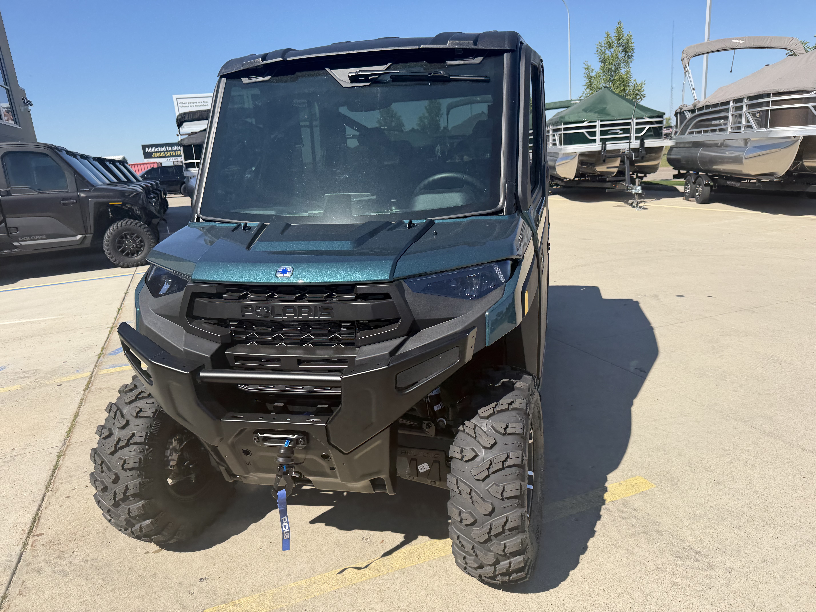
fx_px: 566
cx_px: 408
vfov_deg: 56.8
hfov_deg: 71.6
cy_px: 306
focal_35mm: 24
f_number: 1.78
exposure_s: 1/3759
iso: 80
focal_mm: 6.76
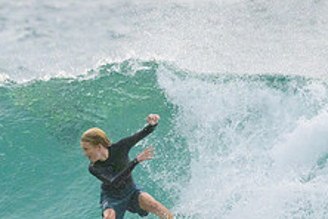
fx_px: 16708
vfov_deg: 0.7
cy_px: 251
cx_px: 72
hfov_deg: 1.1
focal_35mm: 1834
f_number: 11
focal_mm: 510
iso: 1400
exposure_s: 1/2000
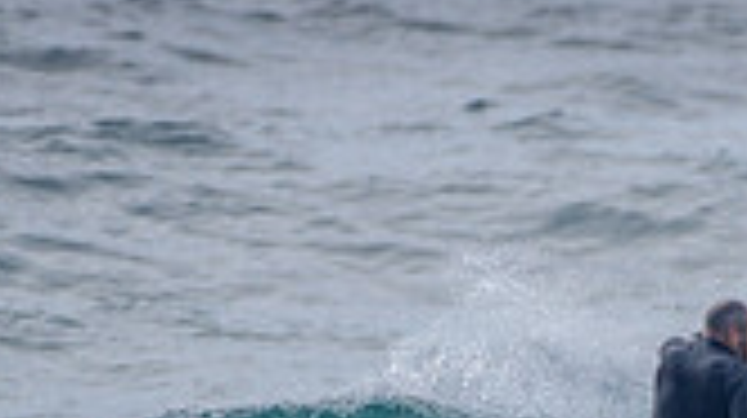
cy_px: 643
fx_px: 44524
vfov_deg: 0.5
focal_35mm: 2250
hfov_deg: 1.0
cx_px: 787
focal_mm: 500
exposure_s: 1/2000
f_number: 5.6
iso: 140
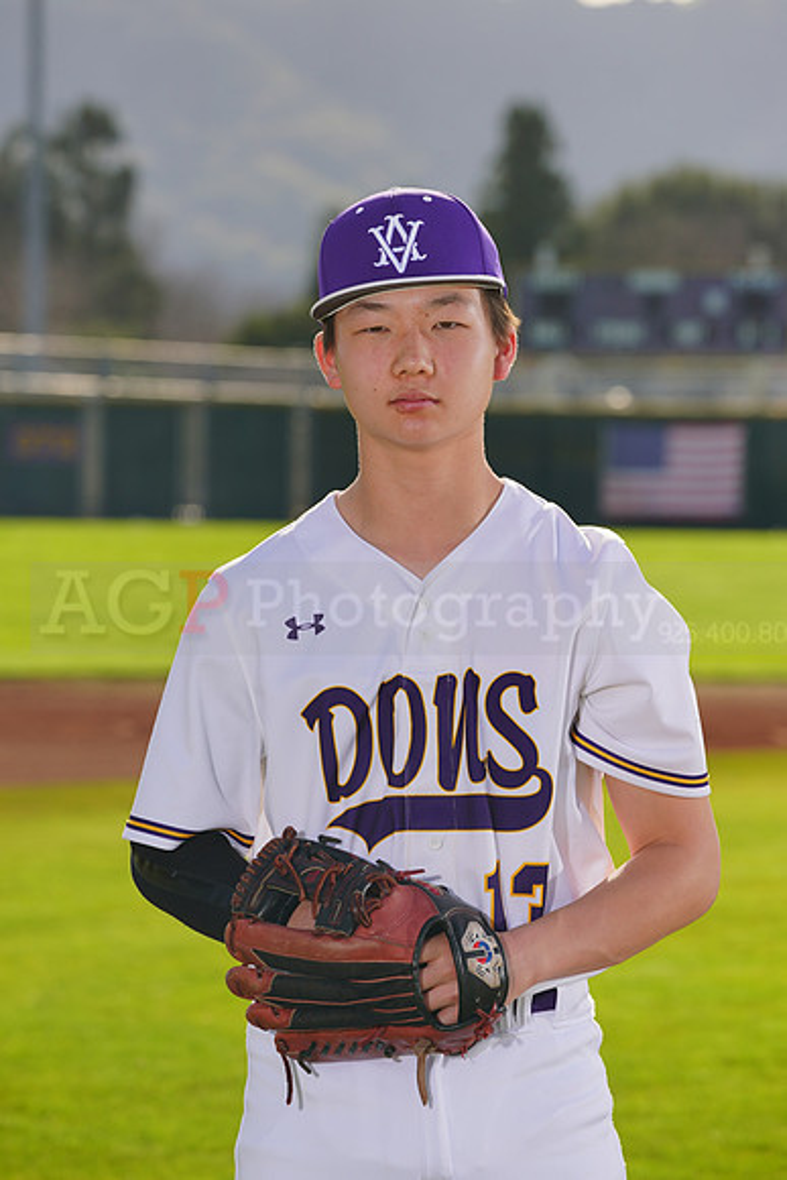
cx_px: 394
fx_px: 6652
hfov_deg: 6.8
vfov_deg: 10.1
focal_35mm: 203
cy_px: 590
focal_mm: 203
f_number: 9
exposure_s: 1/250
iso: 100
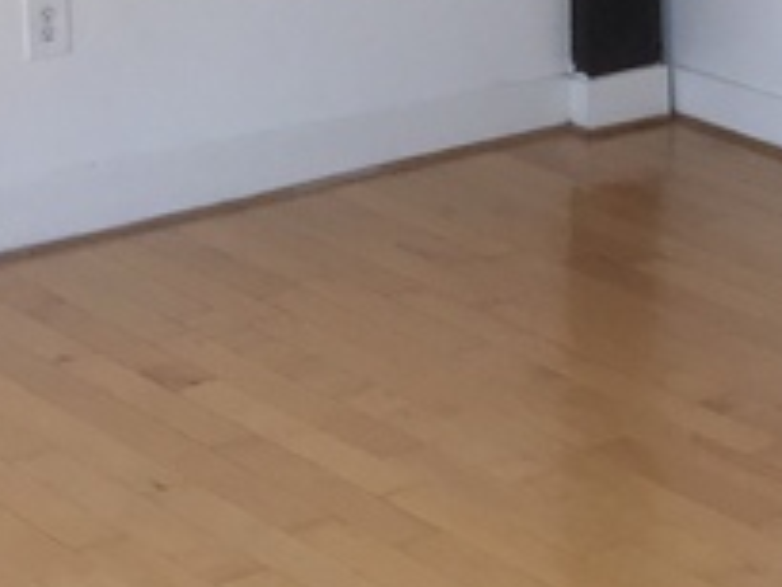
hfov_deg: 15.9
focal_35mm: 121
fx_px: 2735
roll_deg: -0.7
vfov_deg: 12.1
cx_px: 824
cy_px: -11
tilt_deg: -14.5
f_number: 2.4
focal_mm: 3.3
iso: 25
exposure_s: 1/30
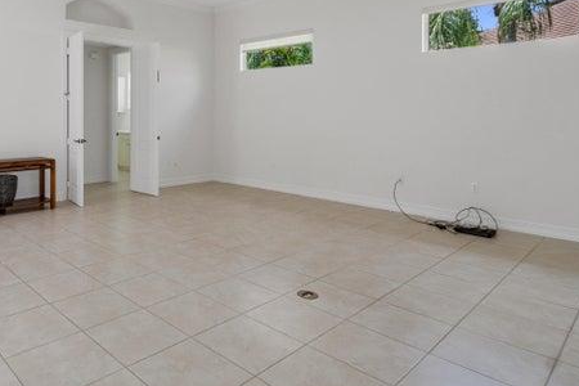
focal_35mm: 24
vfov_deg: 50.6
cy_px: 89
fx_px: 386
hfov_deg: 70.6
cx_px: 172
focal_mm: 10
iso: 320
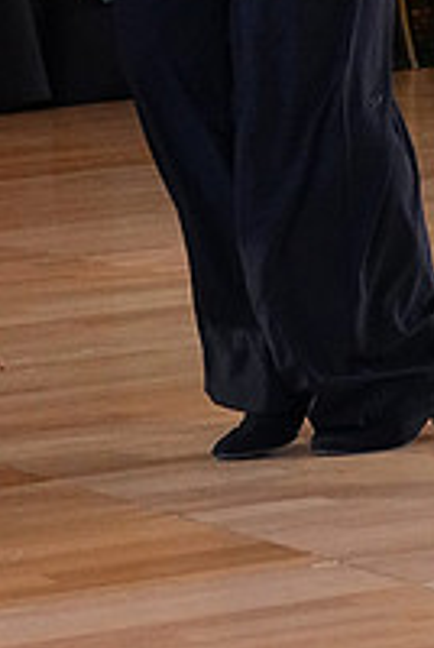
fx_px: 4595
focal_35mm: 255
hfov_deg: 5.4
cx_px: 79
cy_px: -224
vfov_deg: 8.0
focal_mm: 59
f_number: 6.3
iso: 5000
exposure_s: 1/200
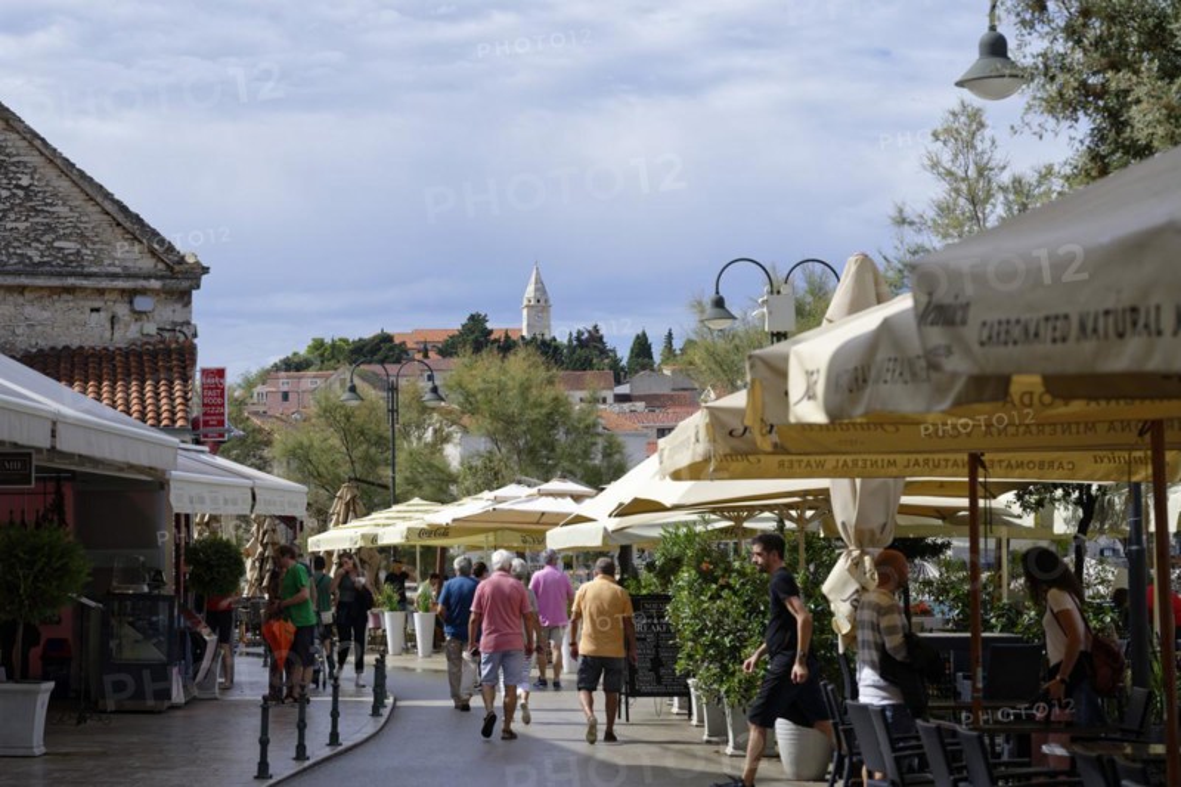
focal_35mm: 68
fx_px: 2230
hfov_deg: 29.7
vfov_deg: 20.0
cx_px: 590
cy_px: 394
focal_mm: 68
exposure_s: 1/640
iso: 64
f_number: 5
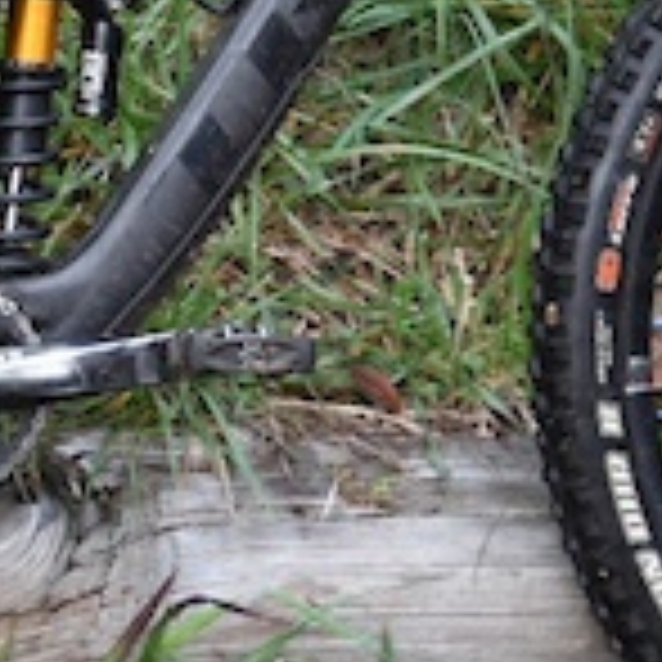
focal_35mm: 249
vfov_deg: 7.0
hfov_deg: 7.0
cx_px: 189
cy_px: 16
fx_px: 5387
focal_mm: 36
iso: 280
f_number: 4.2
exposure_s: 1/100
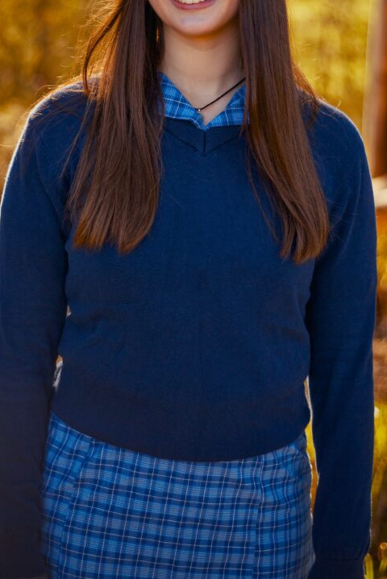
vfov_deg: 25.1
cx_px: 173
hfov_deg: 17.1
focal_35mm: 80
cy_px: 144
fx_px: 1289
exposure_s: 1/4000
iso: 450
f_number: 2.5
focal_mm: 50
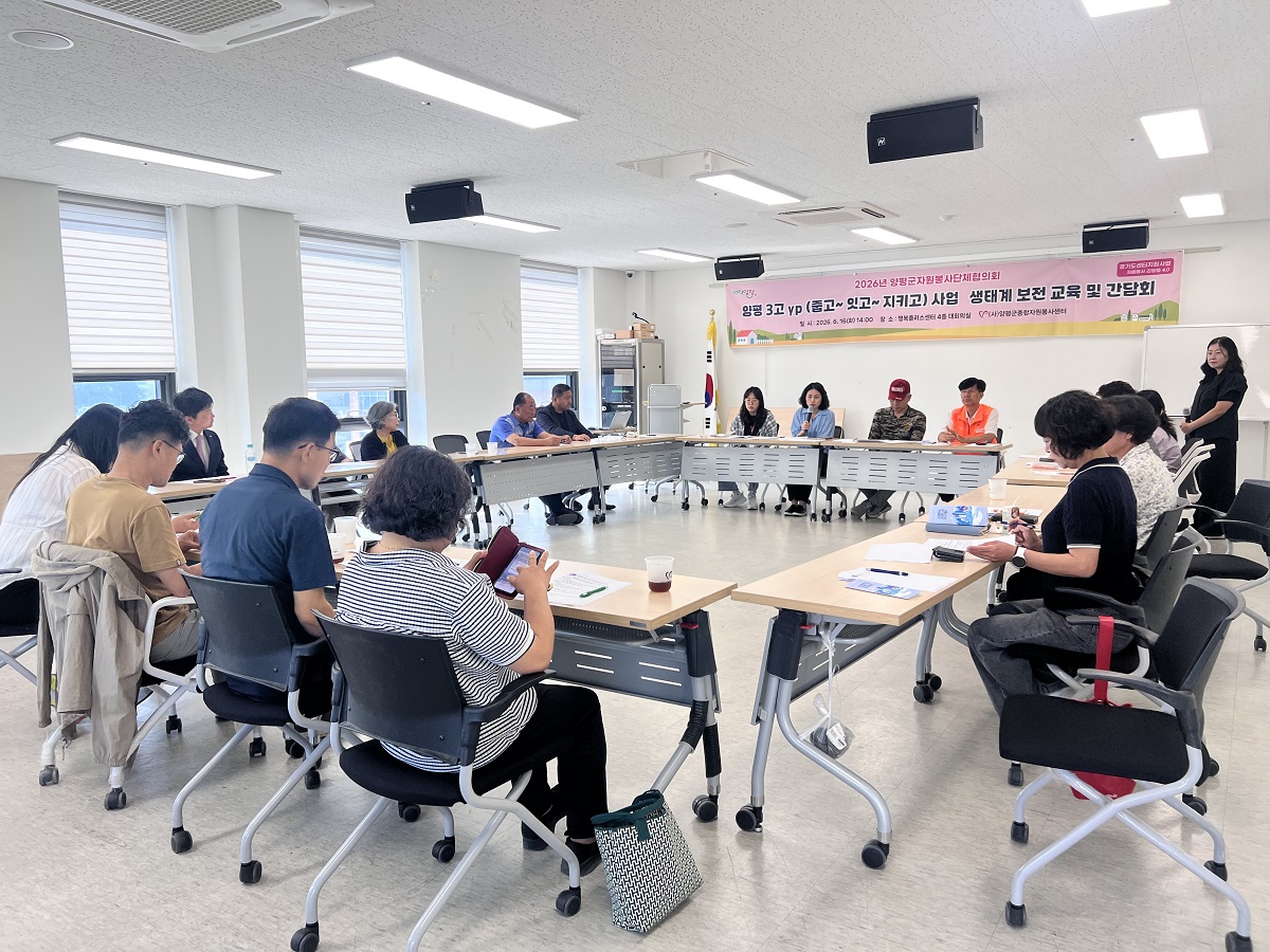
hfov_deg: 67.3
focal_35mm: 26
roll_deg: +0.0
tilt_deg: -6.1
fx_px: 954
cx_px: 635
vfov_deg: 53.1
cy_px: 476
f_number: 1.5
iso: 40
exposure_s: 1/155
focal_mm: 5.7
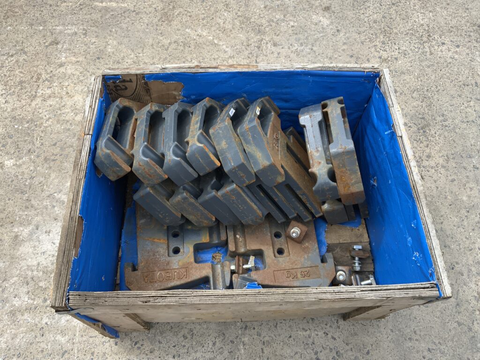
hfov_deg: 61.7
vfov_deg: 48.2
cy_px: 180
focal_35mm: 29
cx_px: 240
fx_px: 402
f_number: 1.8
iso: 16
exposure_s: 1/728
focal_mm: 3
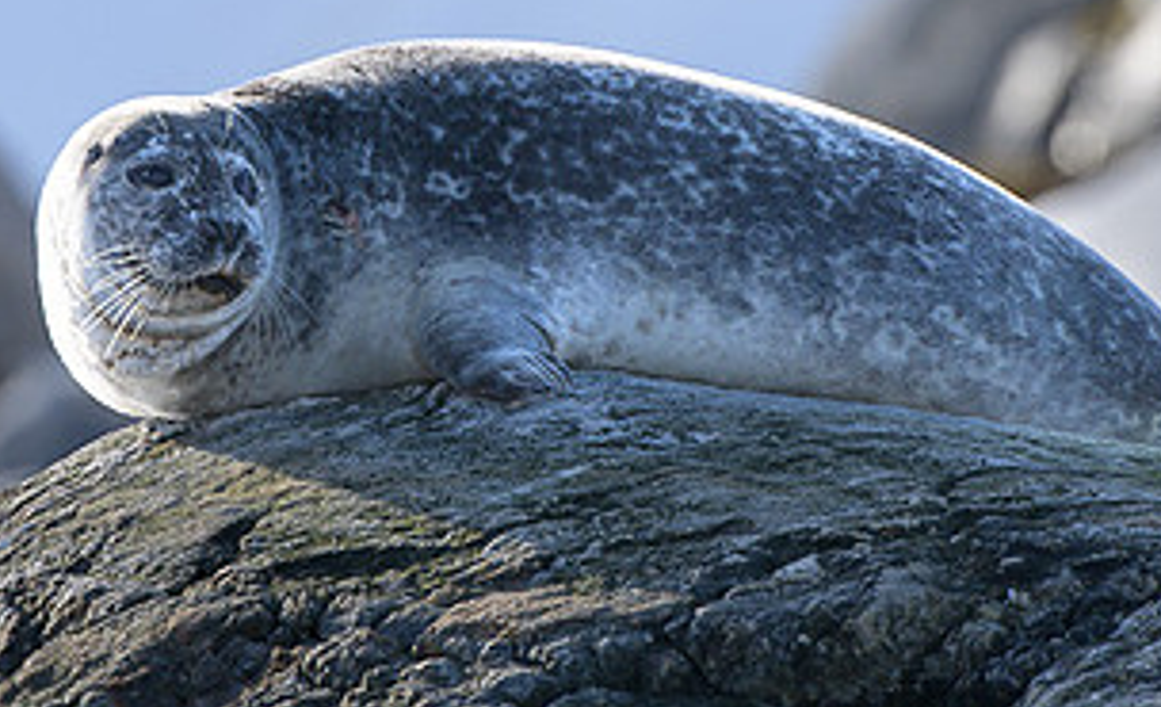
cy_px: 226
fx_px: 36027
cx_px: 264
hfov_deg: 1.8
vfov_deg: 1.1
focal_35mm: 1147
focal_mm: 560
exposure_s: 1/1000
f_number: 9
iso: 500
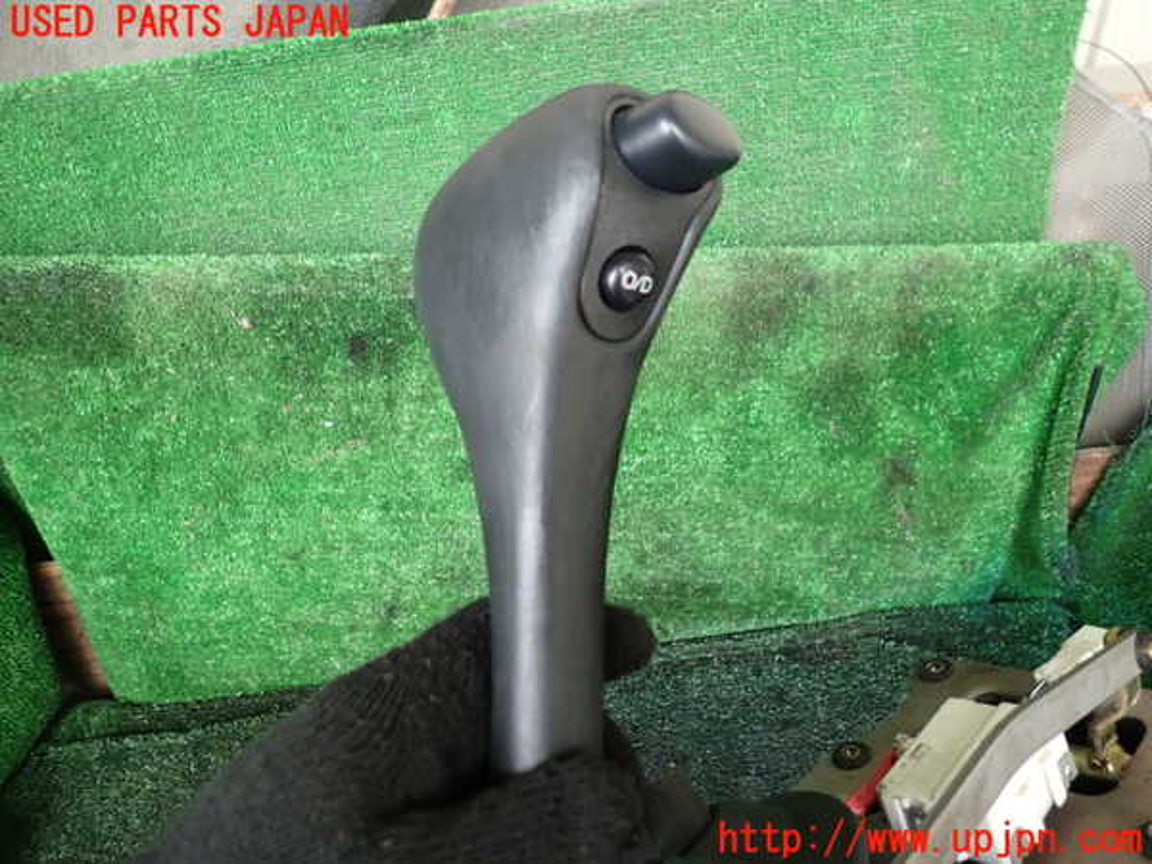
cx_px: 576
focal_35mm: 25
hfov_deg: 69.4
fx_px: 832
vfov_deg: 54.9
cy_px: 432
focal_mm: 4.5
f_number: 2
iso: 125
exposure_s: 1/60
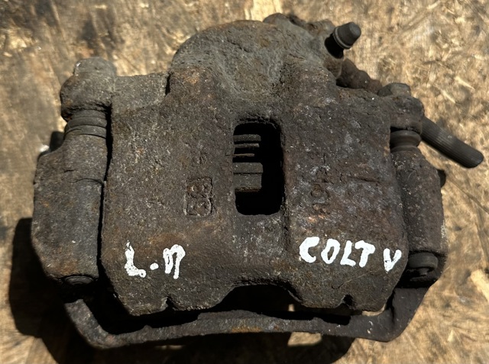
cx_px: 244
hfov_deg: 71.7
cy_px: 182
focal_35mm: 24
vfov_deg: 56.6
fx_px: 338
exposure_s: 1/3861
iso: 80
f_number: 1.78
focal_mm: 6.86
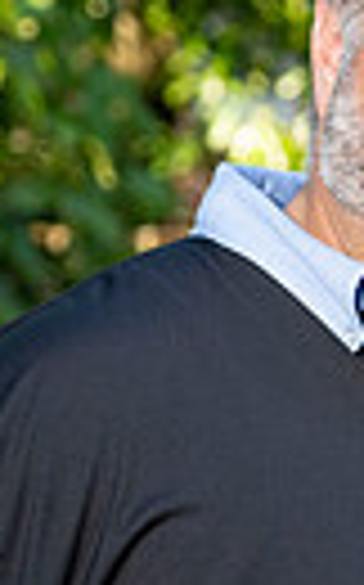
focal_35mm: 554
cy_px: 634
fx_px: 8813
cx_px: 1070
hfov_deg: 2.3
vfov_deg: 3.8
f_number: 4.5
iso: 400
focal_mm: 92
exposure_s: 1/200
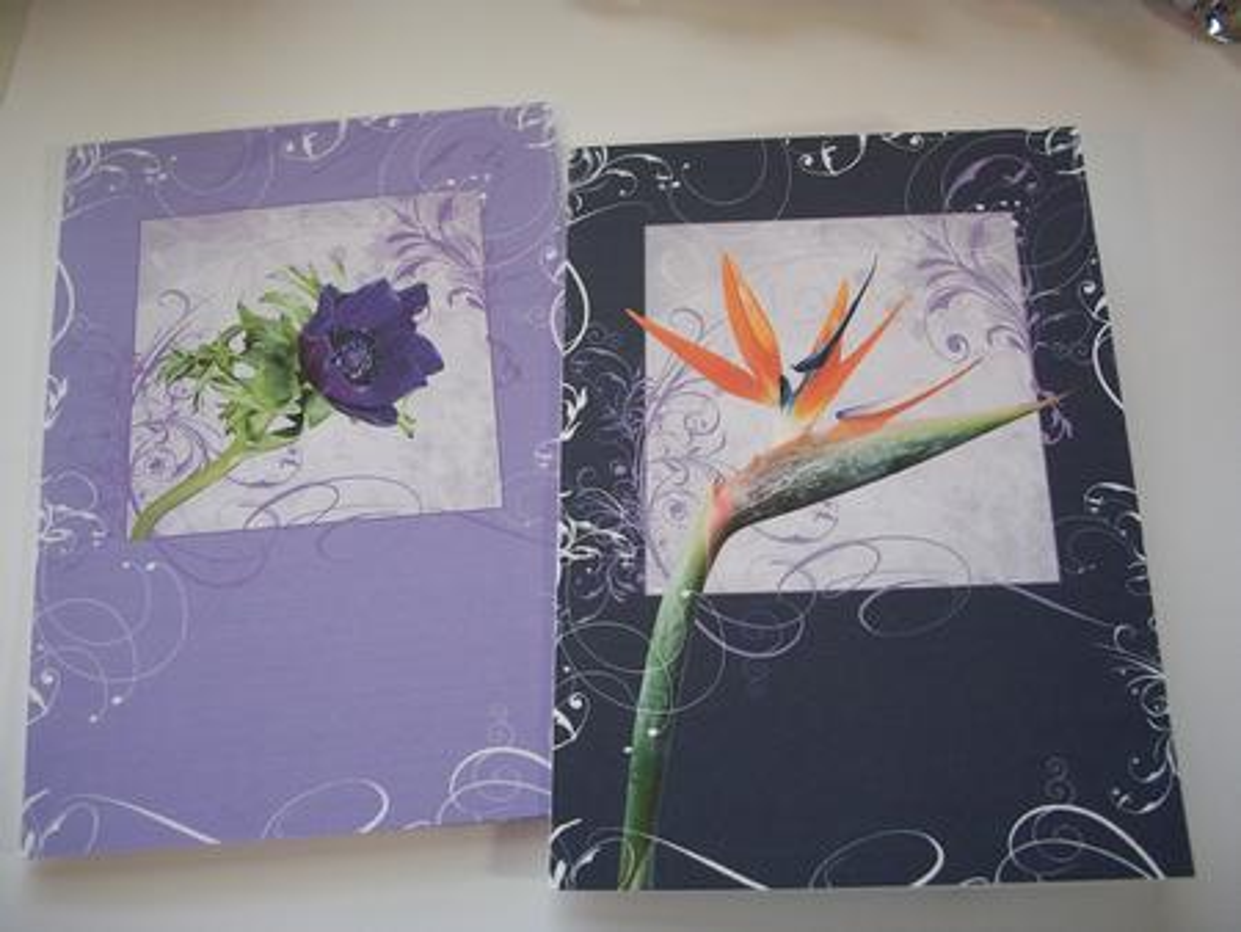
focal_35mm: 35
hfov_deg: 52.6
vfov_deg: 40.7
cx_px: 620
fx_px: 1255
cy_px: 466
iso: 146
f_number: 3.1
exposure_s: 1/60
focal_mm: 6.3
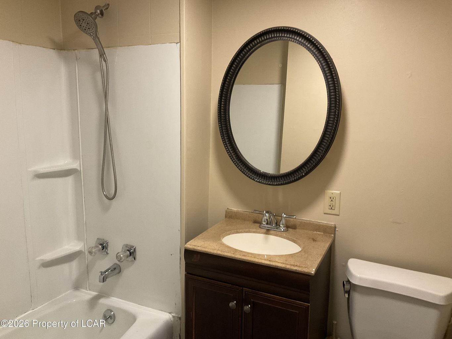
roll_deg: -1.1
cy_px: 170
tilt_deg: -10.8
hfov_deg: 61.7
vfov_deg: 48.2
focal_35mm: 29
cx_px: 226
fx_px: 379
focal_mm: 3
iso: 160
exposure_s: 1/60
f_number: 1.8
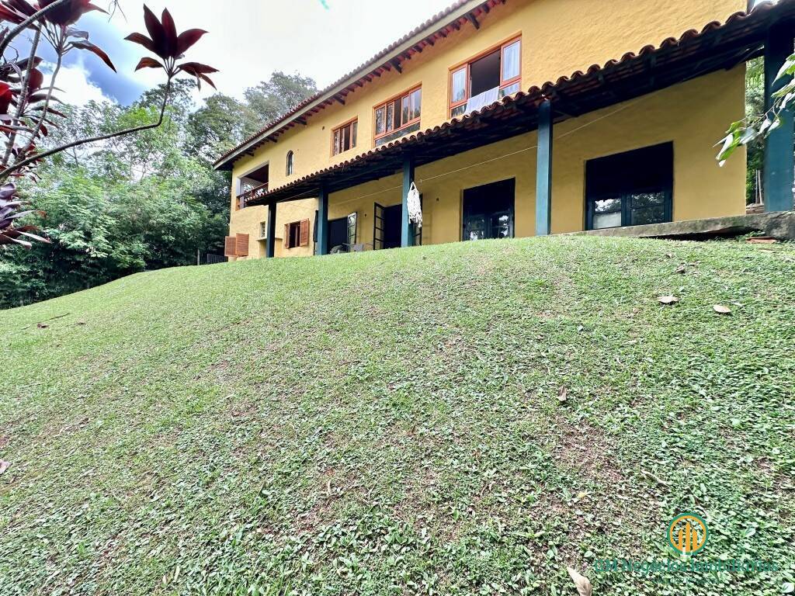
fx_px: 322
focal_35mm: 14
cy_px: 298
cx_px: 398
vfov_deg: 85.7
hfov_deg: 102.1
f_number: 2.2
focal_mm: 2.22
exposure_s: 1/154
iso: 40
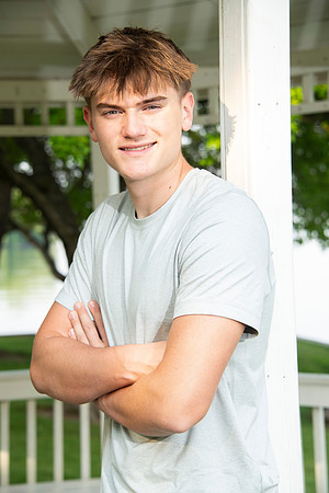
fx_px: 1439
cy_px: 246
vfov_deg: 19.5
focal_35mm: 105
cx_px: 164
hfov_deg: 13.0
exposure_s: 1/160
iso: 320
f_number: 7.1
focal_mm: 105
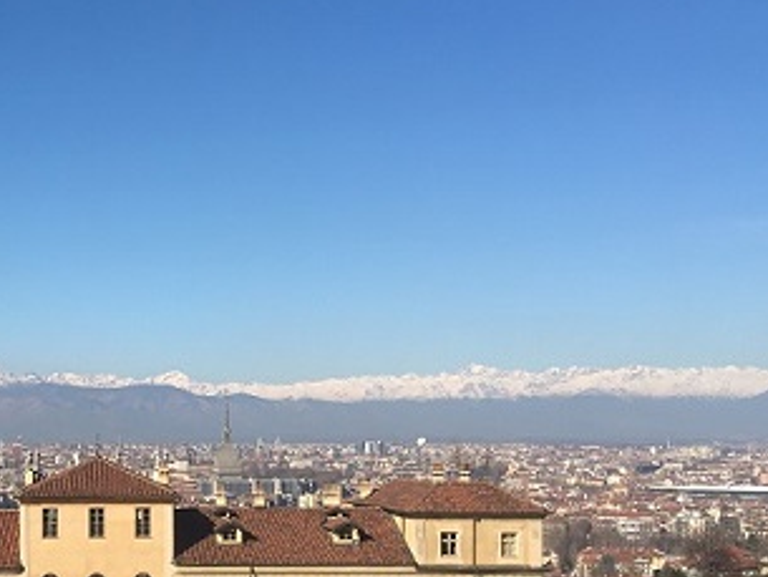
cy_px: 456
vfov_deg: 25.3
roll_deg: -0.3
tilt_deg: -0.8
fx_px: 1265
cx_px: 101
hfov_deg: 32.4
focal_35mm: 57
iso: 25
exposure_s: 1/1876
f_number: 2.2
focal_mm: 4.15
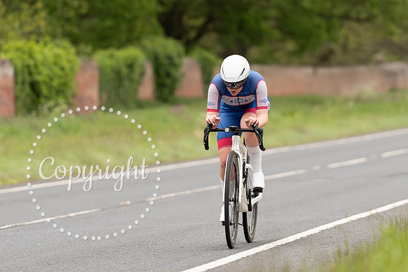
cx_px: 244
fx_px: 3330
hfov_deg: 7.0
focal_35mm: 294
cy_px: 95
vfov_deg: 4.7
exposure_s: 1/1000
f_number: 3.5
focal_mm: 200
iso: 320
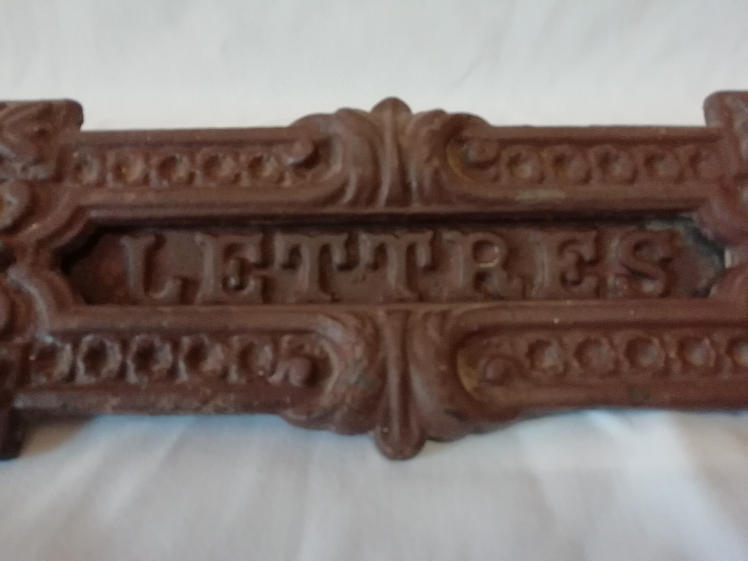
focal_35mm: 26
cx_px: 374
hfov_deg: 67.3
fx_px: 562
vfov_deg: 53.1
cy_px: 280
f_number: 2.2
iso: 400
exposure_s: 1/25
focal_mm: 3.46
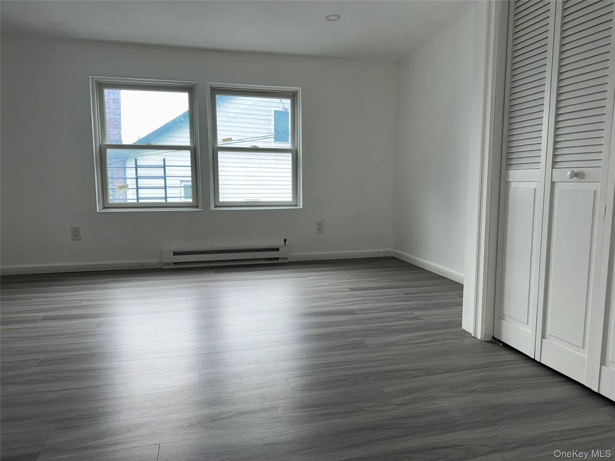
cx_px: 308
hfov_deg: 71.6
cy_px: 230
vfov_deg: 56.8
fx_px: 426
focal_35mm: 24
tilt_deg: -6.3
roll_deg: +0.1
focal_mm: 6.76
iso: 125
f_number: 1.78
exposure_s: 1/121
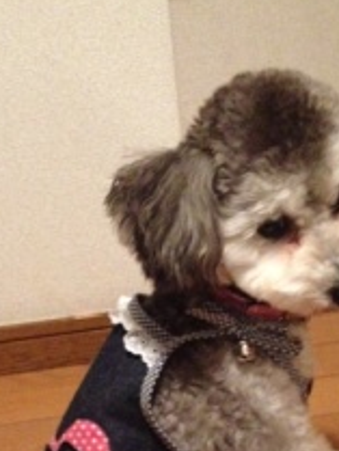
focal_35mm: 67
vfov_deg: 28.1
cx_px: 171
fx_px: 874
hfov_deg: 22.0
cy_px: 384
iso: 800
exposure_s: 1/17
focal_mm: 4.28
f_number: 2.4
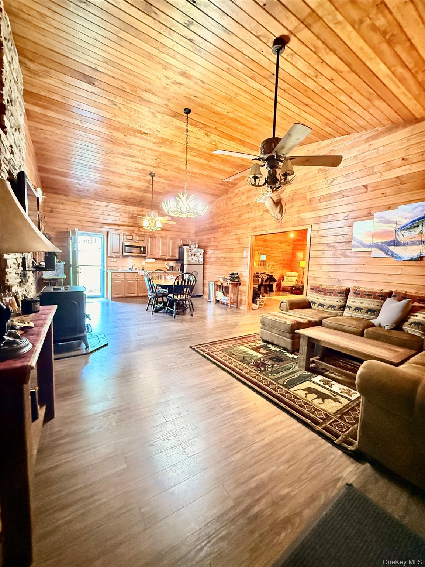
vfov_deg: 102.1
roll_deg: -1.7
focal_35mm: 14
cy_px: 284
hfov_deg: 85.7
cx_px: 212
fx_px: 229
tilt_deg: -4.3
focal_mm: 2.22
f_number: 2.2
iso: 2000
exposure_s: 1/24
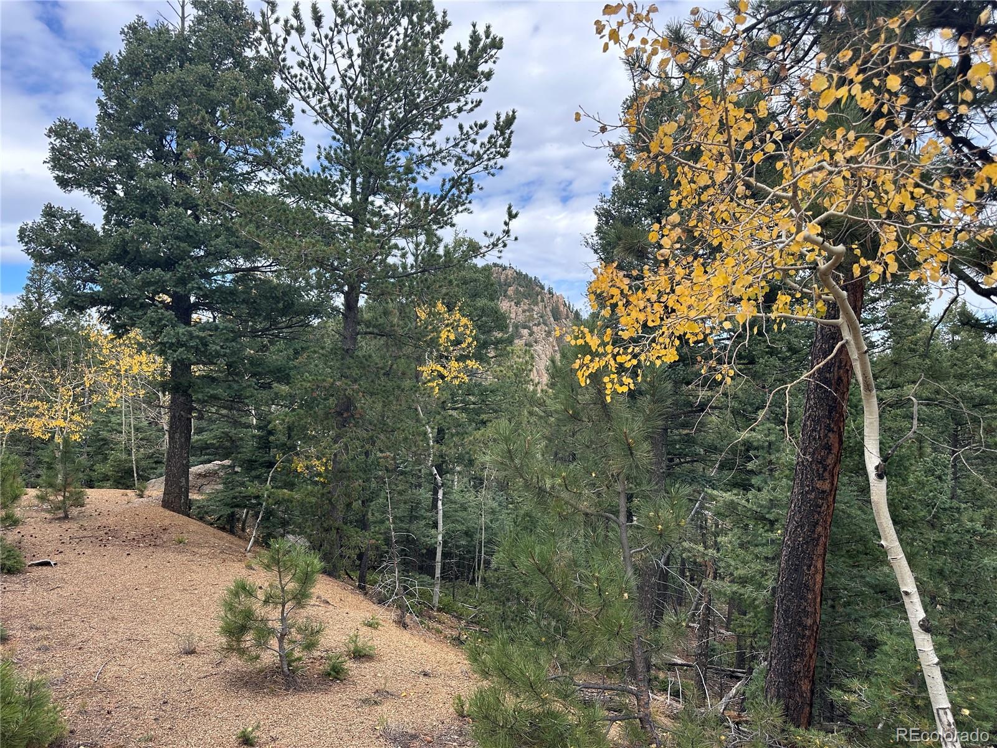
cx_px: 498
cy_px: 374
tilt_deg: +1.3
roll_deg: +0.2
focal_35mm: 24
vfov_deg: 56.8
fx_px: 691
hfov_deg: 71.6
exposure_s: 1/943
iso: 80
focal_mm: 6.86
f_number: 1.78
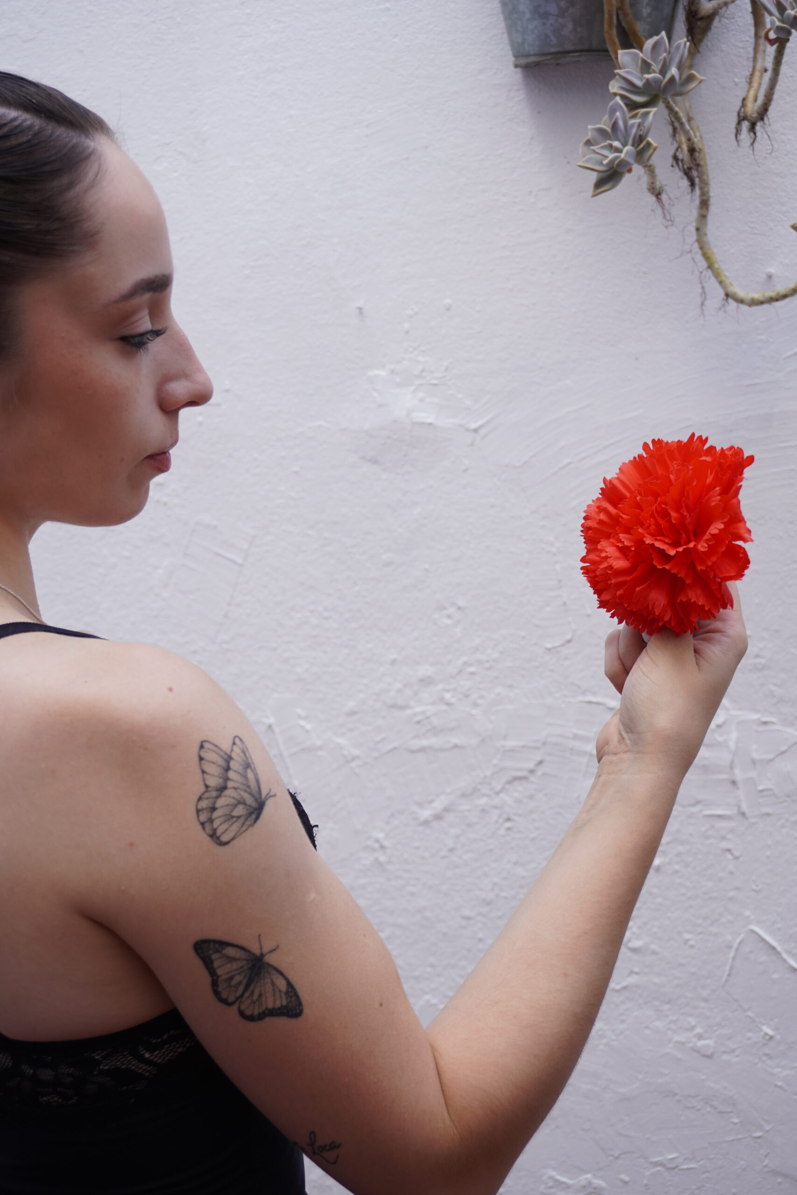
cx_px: 398
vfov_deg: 36.9
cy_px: 598
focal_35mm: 54
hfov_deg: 25.1
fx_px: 1793
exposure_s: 1/80
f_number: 5.6
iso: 125
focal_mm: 36
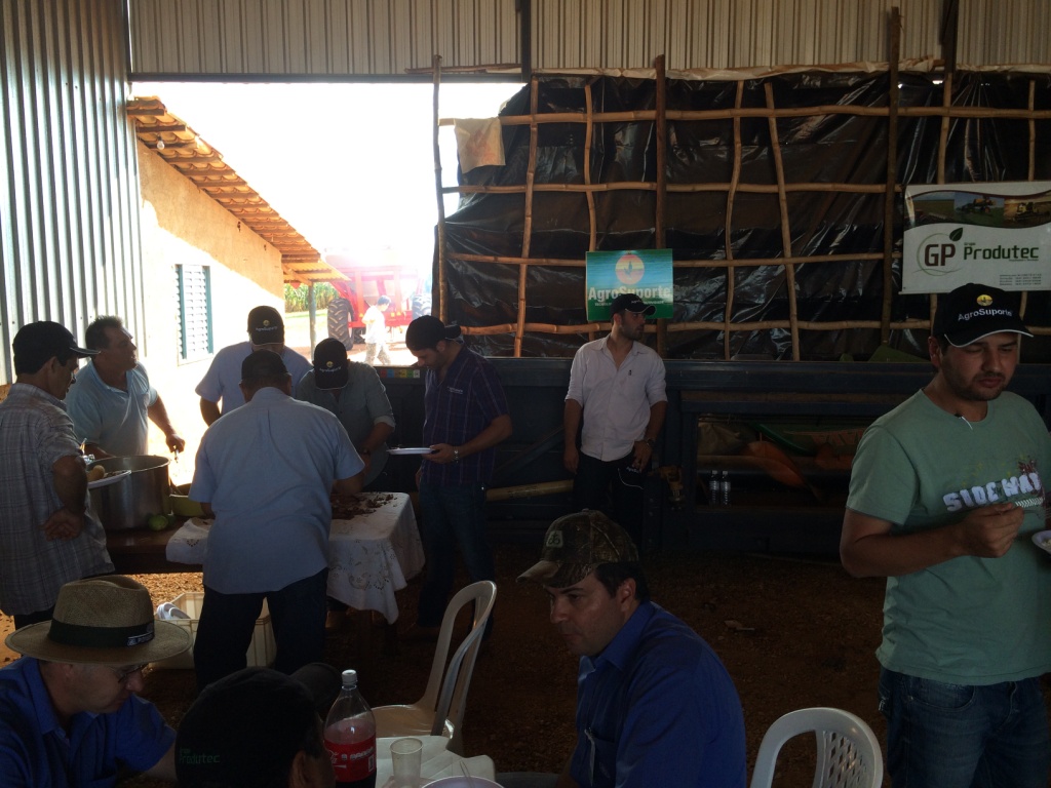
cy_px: 394
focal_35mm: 30
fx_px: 911
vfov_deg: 46.8
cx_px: 526
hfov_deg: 60.0
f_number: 2.2
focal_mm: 4.12
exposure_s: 1/166
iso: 32
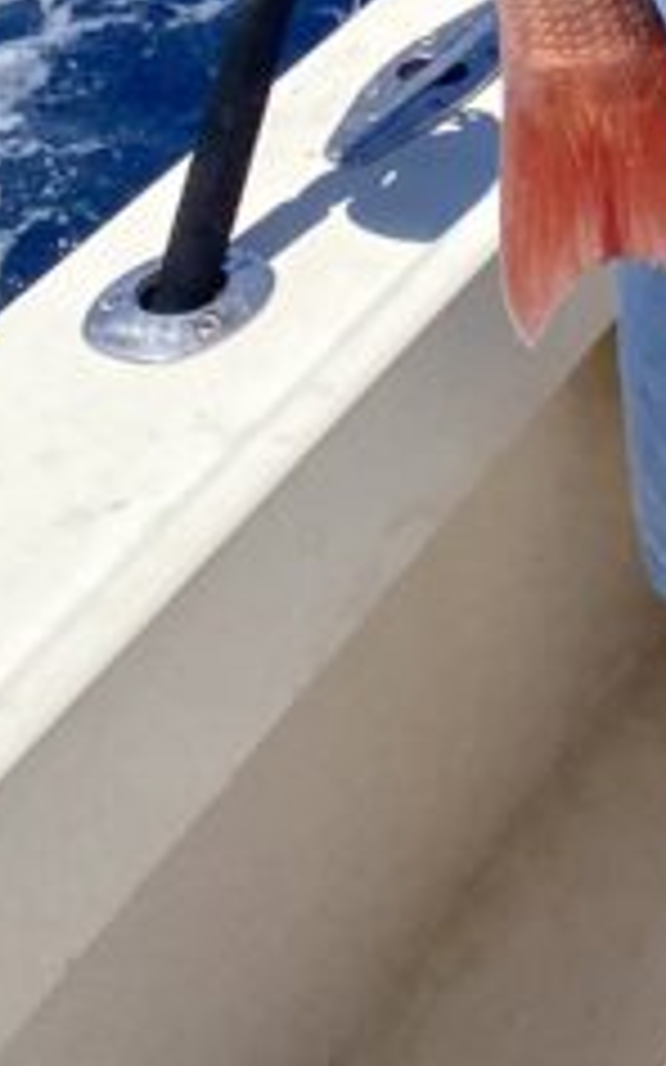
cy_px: -1021
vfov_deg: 14.7
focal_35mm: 119
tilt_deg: -13.6
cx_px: 1012
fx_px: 3458
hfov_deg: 10.6
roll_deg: -1.7
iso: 32
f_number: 1.8
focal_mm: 4.25
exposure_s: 1/6098
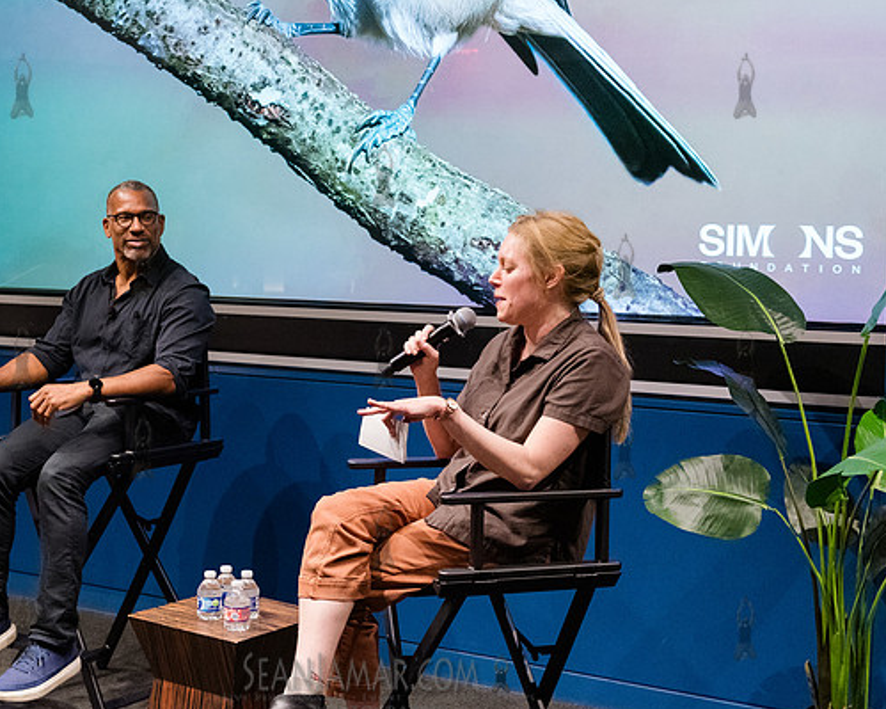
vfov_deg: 27.1
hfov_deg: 33.4
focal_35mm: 56
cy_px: 332
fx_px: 1468
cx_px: 319
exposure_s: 1/200
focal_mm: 45
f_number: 3.5
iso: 6400
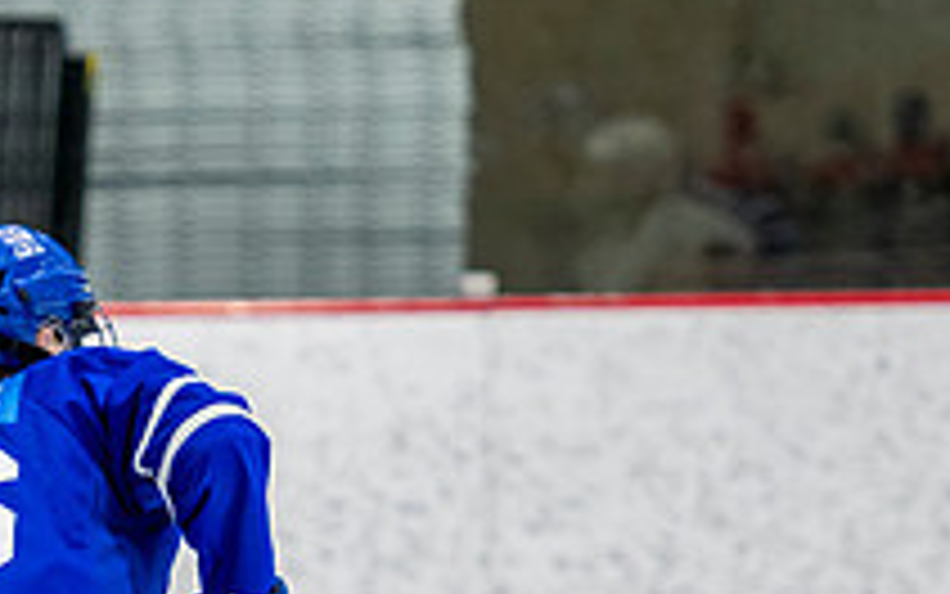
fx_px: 15072
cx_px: 304
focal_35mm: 582
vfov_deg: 2.3
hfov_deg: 3.6
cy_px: 763
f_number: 3.2
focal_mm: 145
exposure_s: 1/800
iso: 1600
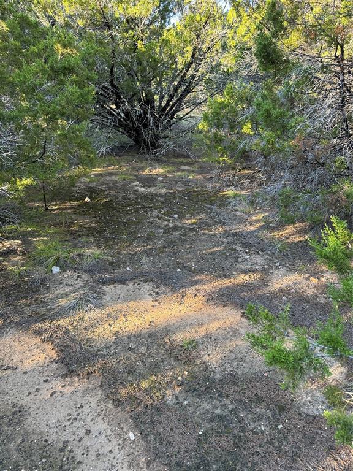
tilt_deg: -22.6
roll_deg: +2.1
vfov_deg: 71.6
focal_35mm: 24
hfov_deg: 56.8
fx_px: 326
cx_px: 176
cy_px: 236
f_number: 1.78
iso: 100
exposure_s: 1/121
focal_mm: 6.76
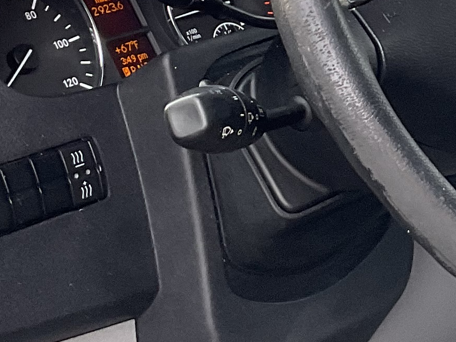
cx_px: 572
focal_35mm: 134
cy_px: -36
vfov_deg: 10.9
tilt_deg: -10.4
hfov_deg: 14.2
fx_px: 1764
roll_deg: +0.4
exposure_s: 1/122
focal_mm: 3
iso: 40
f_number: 1.8
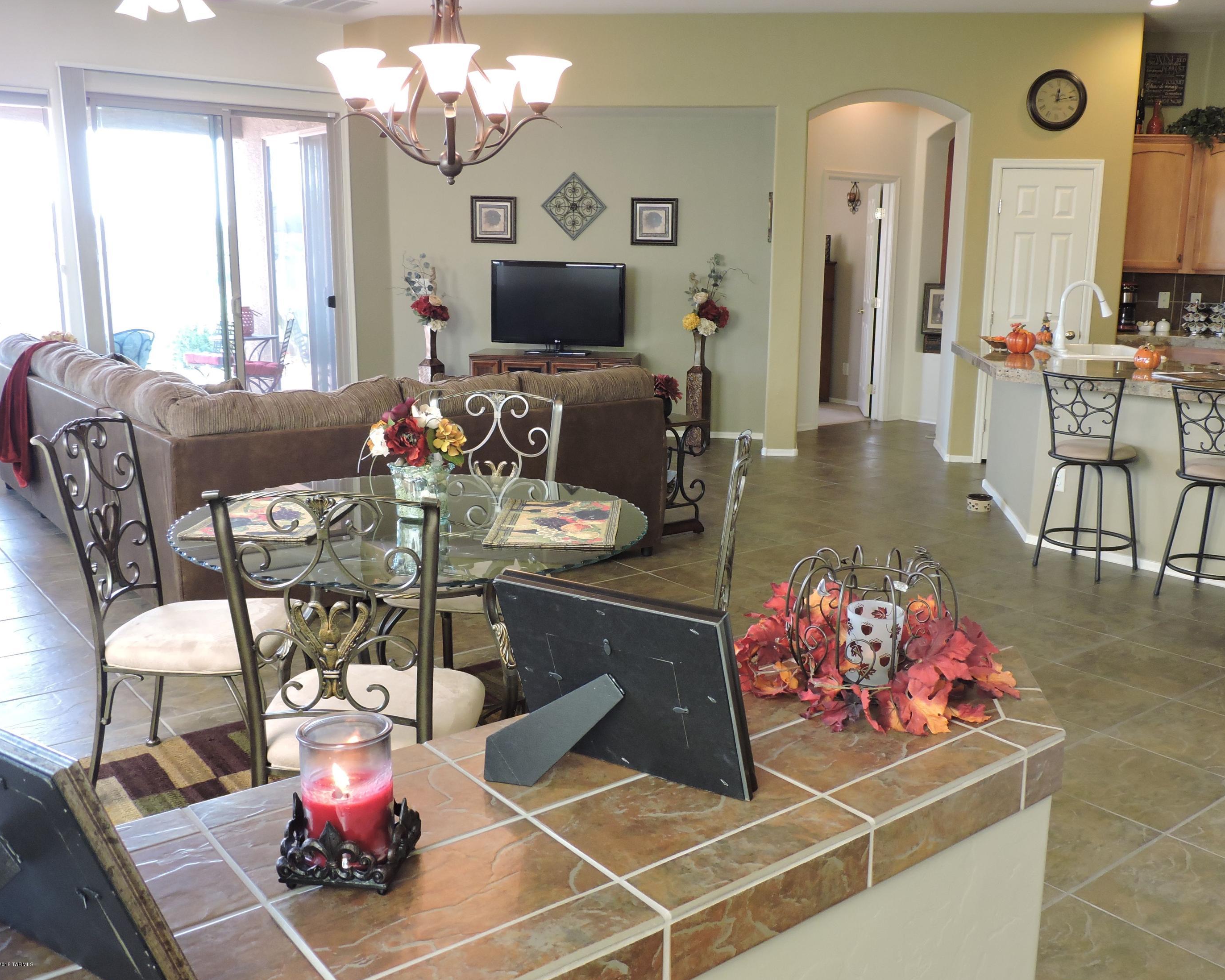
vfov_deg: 45.8
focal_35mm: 32
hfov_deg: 55.6
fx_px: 1160
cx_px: 661
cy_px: 494
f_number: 3.1
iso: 320
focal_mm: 5.4
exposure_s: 1/30
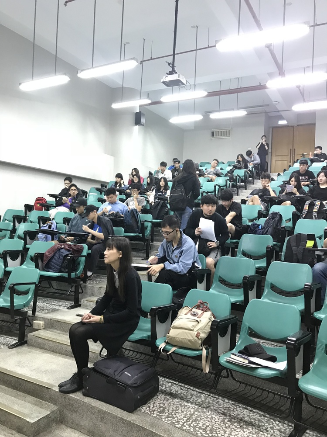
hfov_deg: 49.7
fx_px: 353
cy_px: 218
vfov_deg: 63.4
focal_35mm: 28
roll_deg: -3.6
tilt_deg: +1.3
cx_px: 164
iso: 64
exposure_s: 1/15
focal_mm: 3.99
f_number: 1.8
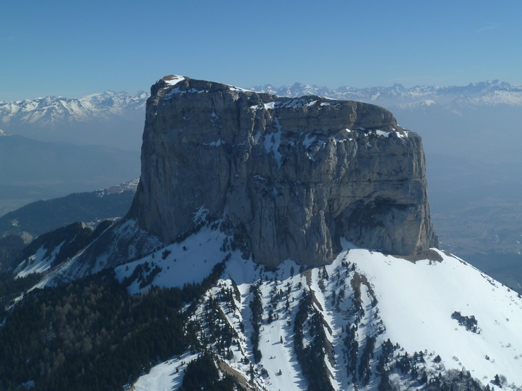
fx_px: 724
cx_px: 261
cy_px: 196
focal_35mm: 48
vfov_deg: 30.3
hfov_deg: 39.7
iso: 80
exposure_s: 1/500
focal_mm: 7.9
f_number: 6.3
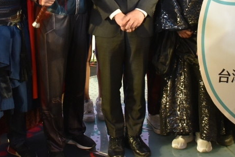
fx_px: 405
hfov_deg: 32.3
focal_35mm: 62
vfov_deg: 21.0
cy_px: -9
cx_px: 119
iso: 720
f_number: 5
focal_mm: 18
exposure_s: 1/60
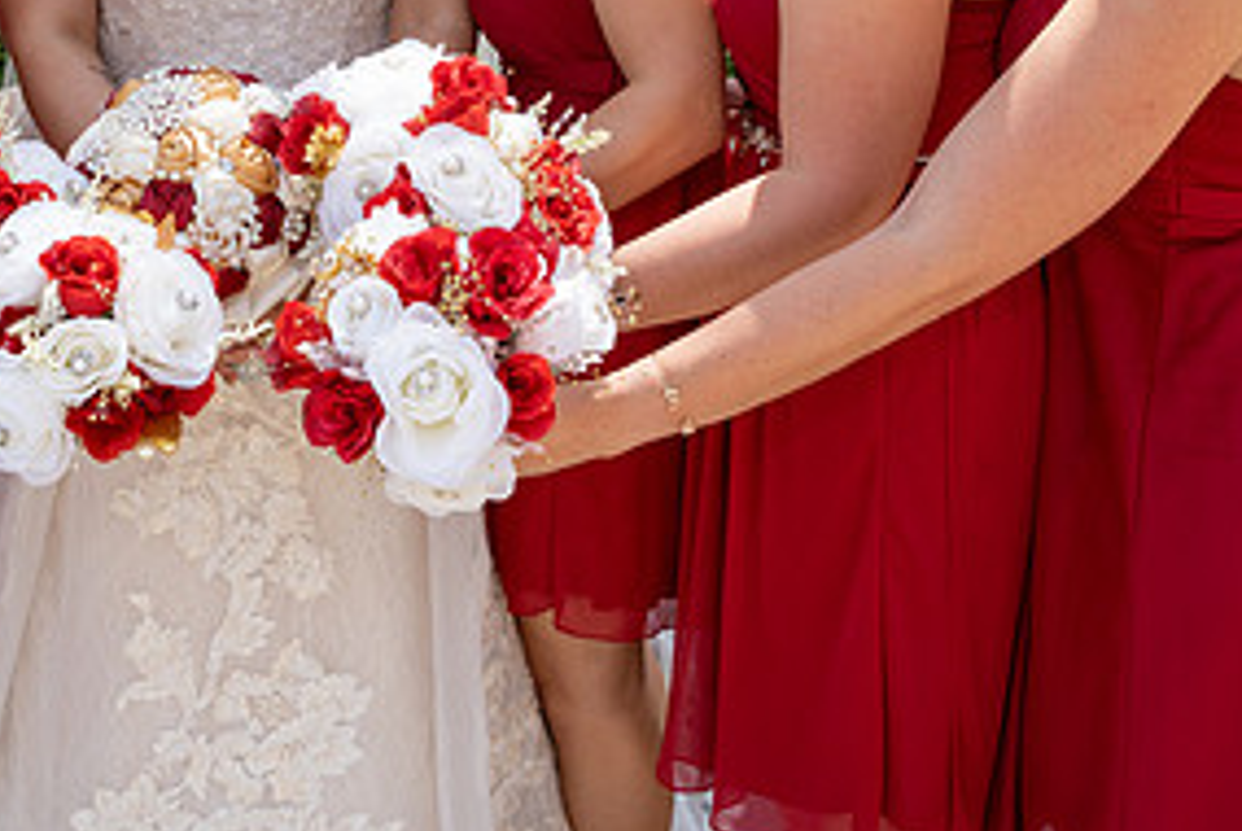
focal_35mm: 49
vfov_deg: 27.0
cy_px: 155
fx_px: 1692
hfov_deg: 39.7
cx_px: 394
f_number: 10
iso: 500
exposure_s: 1/200
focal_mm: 24
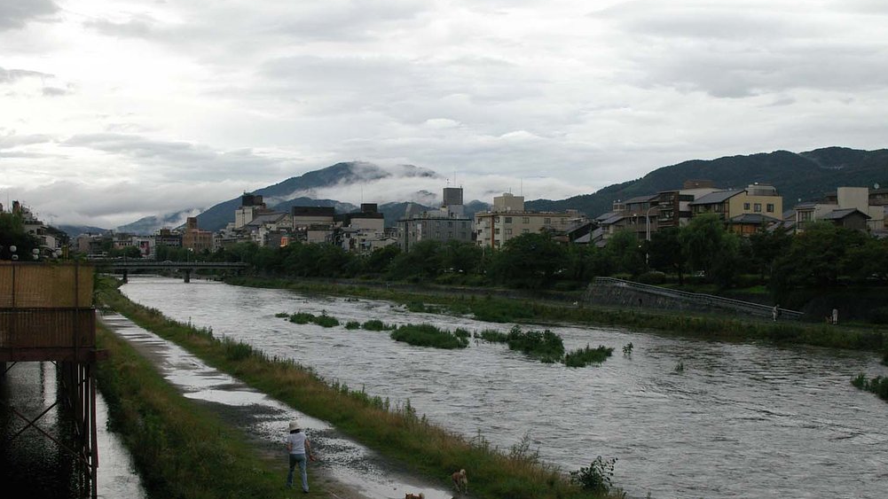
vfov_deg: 26.5
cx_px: 437
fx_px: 1060
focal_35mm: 45
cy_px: 289
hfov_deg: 45.5
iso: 800
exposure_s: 1/250
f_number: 6.7
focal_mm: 28
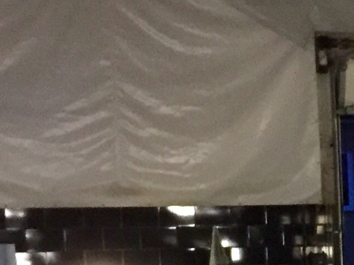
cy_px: 356
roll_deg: +1.4
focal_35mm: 148
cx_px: 684
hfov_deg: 12.0
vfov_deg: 9.8
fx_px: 1514
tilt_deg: -4.2
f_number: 2.2
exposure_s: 1/20
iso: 250
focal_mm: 4.15
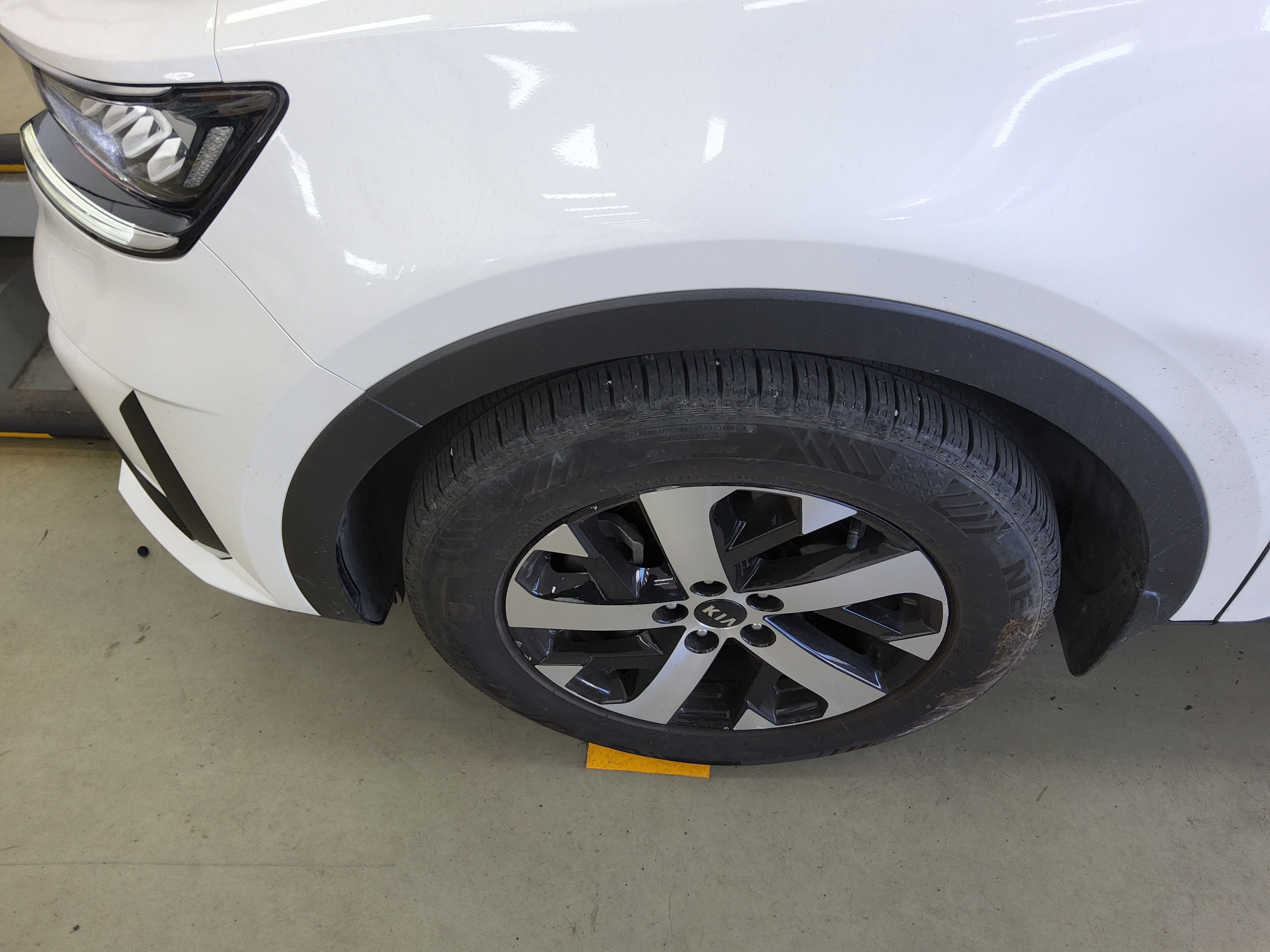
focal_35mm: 25
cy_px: 476
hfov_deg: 69.4
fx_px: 917
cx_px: 635
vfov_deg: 54.9
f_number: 2
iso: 64
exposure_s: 1/120
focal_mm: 3.08
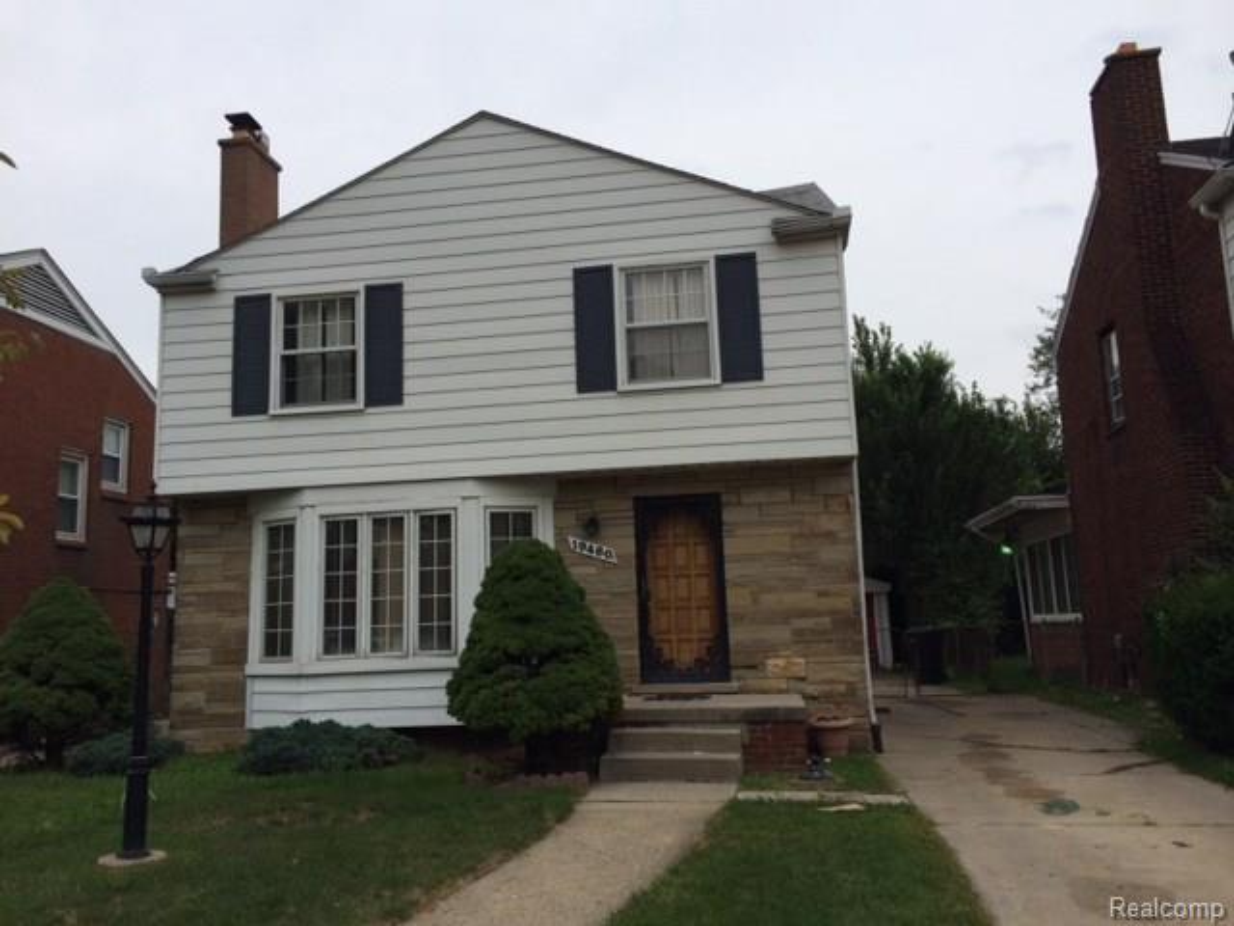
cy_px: 463
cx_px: 617
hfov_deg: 60.0
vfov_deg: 46.8
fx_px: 1069
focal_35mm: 30
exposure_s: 1/1080
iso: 32
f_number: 2.2
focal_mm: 4.12
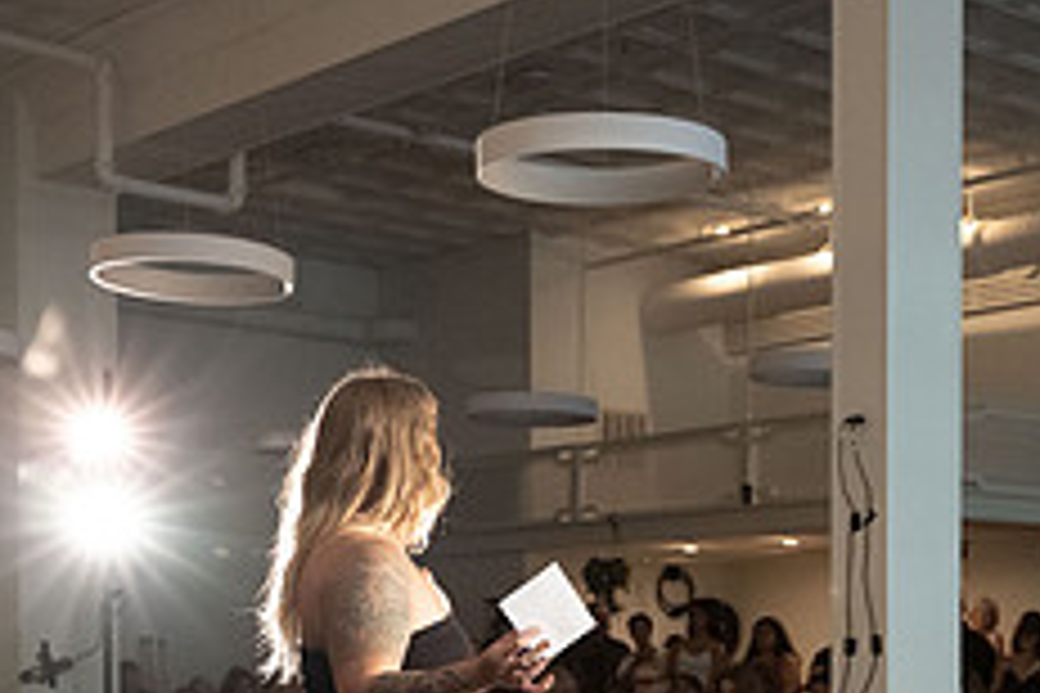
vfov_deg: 17.8
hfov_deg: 26.6
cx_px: 887
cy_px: 745
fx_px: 2138
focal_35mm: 74
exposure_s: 1/200
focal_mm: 29.5
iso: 6400
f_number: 3.5
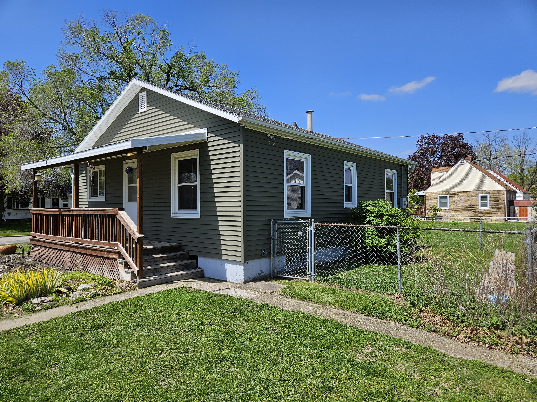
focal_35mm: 23
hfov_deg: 73.9
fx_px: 357
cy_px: 201
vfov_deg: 58.9
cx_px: 268
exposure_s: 1/2088
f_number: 1.8
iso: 25
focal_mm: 5.4
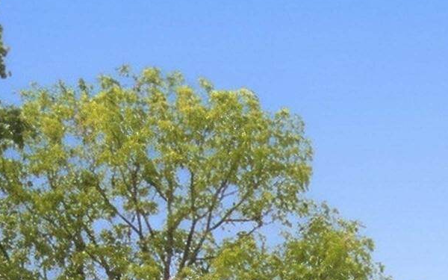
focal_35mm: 153
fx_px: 1868
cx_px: 638
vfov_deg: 8.0
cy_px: 629
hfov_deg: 13.0
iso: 320
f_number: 9
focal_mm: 30
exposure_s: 1/320
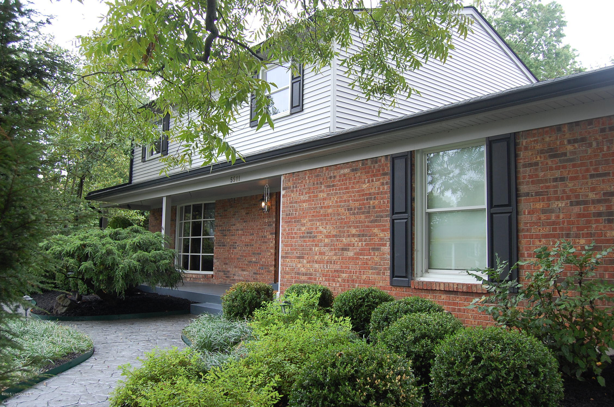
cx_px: 307
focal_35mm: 30
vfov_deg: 43.5
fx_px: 511
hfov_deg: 62.0
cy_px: 204
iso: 320
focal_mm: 20
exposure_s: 1/125
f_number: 5.6
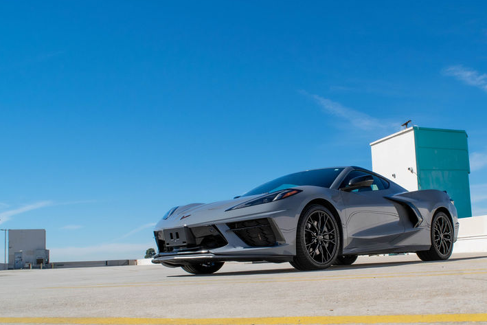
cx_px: 306
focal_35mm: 39
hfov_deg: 49.0
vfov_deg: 34.1
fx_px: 528
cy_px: 198
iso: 200
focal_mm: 18
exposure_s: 1/500
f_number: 11
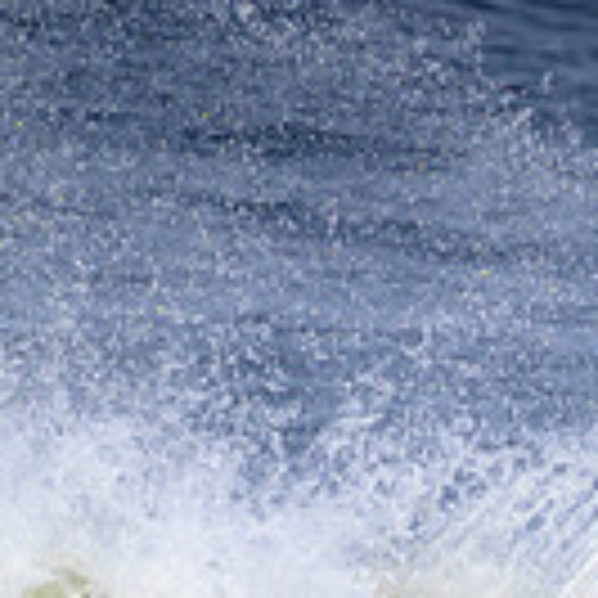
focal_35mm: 2966
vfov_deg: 0.6
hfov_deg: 0.6
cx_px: 895
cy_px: 803
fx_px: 57970
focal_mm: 800
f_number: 11
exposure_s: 1/2000
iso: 560
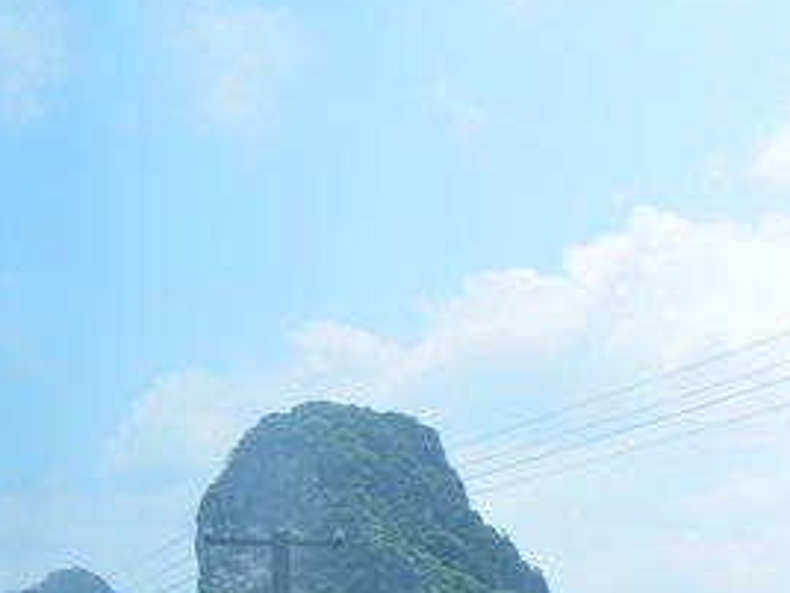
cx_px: 1436
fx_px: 2761
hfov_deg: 14.3
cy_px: 699
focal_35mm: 121
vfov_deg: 12.0
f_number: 8
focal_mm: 22
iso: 125
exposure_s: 1/250
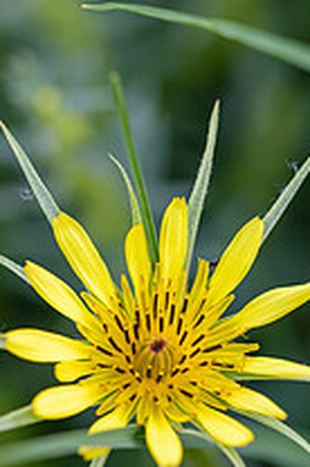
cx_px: 155
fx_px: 4212
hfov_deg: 4.2
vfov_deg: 6.3
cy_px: 337
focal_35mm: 325
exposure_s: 1/500
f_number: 3.5
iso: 140
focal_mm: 150
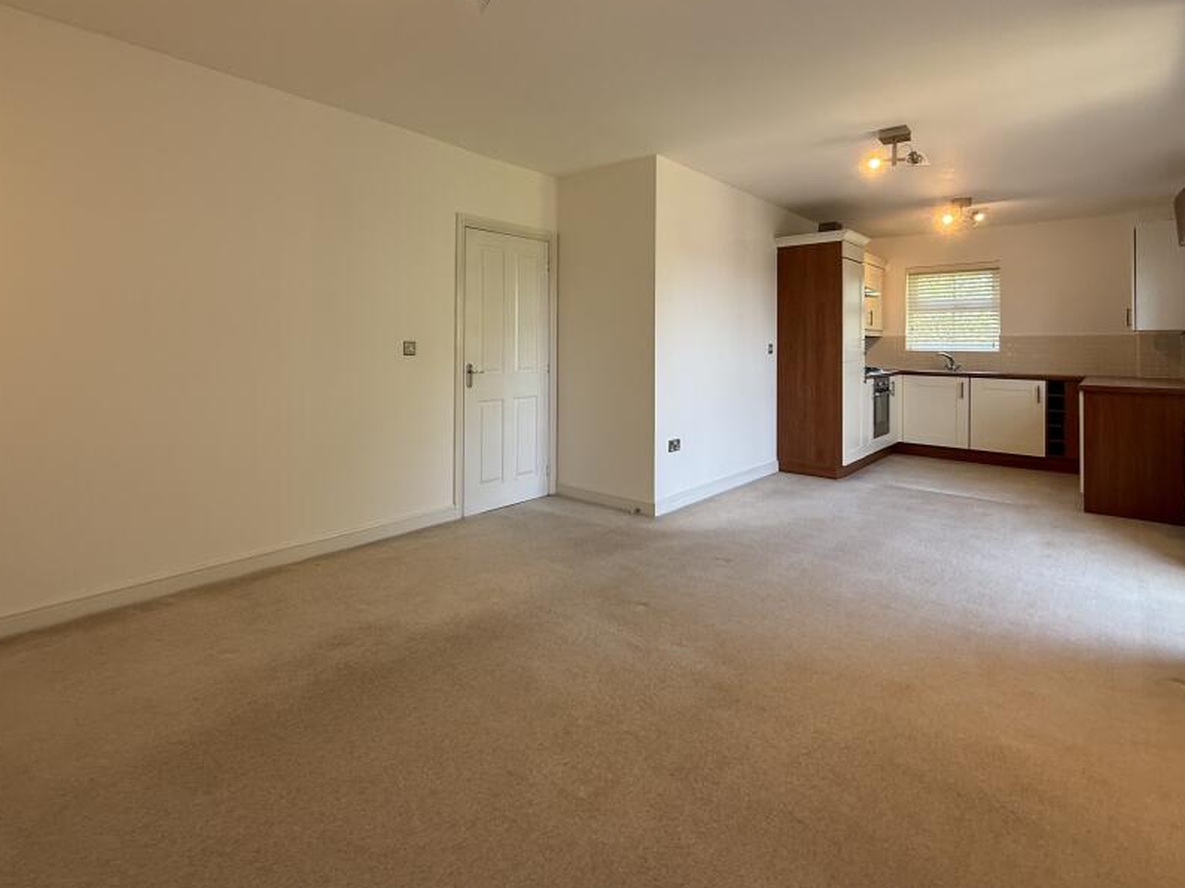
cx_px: 549
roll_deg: -0.2
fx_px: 616
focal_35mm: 18
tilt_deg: +1.1
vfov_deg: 70.5
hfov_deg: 87.6
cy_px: 338
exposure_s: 1/99
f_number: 2.2
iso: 100
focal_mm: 2.22
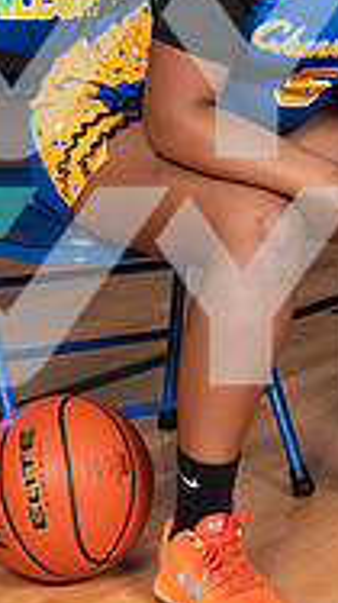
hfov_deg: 9.9
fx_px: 1931
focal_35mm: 121
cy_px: 61
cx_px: 325
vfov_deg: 17.5
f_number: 7.1
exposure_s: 1/320
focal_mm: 48
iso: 500
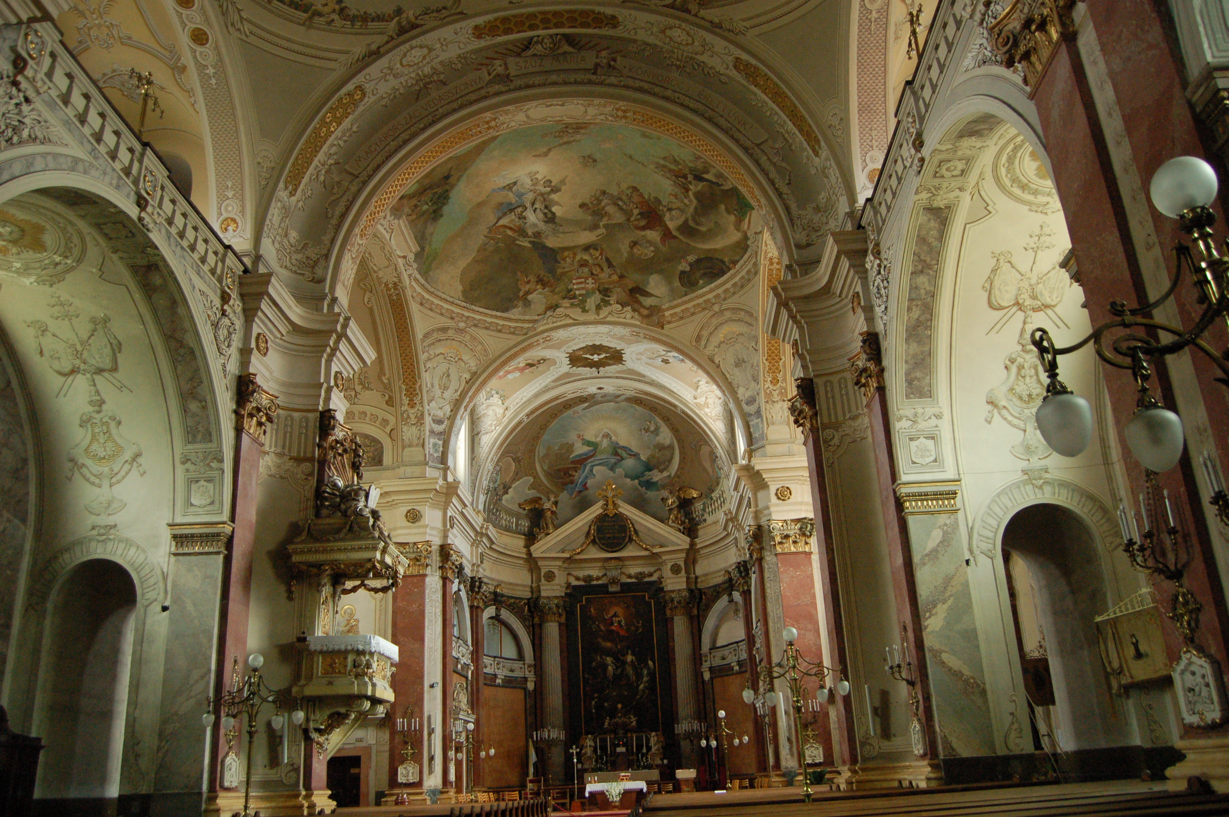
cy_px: 408
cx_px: 614
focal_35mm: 27
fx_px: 921
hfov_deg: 67.4
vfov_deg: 47.8
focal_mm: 18
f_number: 3.5
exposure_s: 1/40
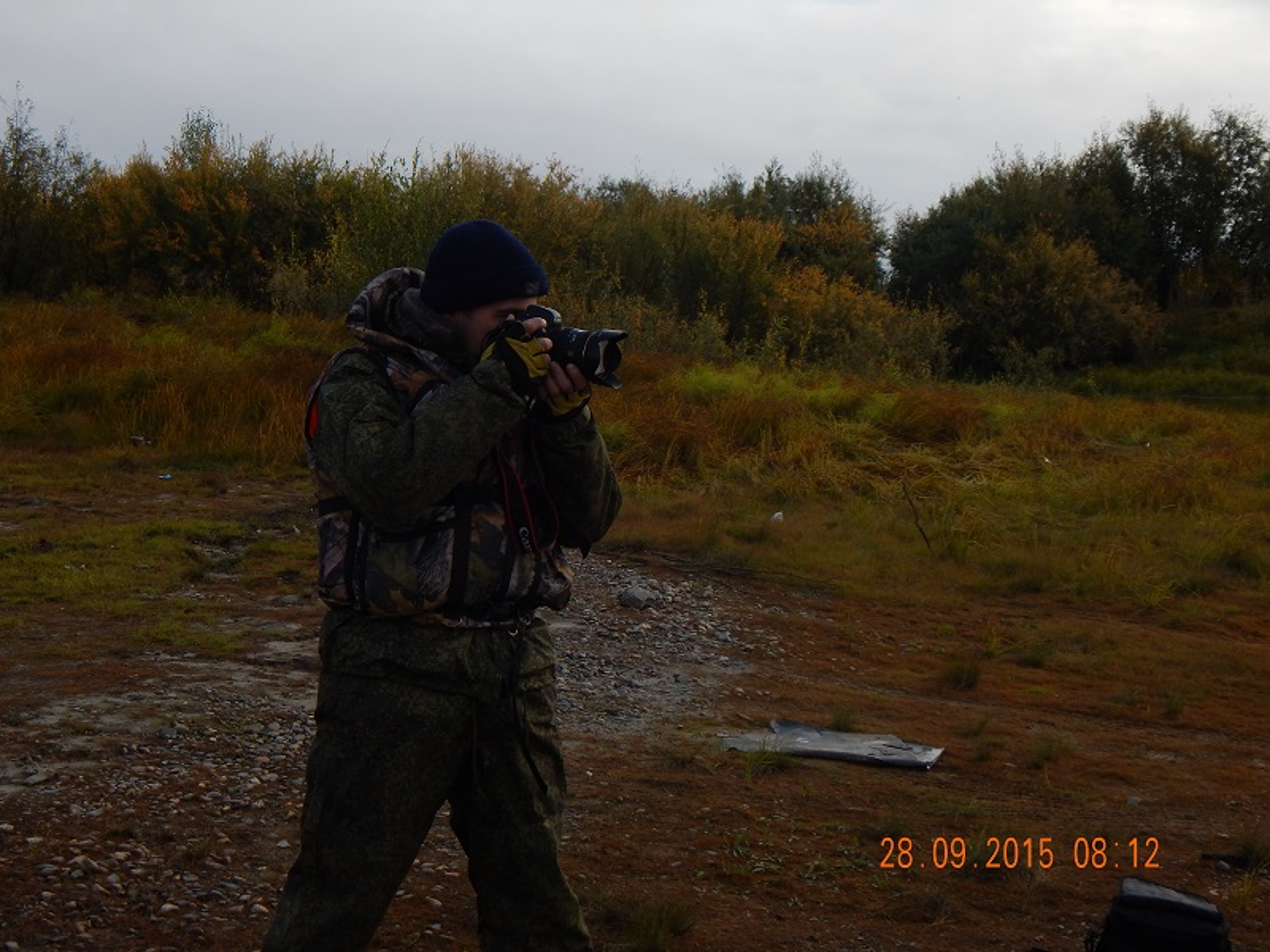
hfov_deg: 39.7
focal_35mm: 48
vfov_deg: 30.3
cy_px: 476
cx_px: 635
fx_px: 1761
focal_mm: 8.6
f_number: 3.7
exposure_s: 1/640
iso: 125
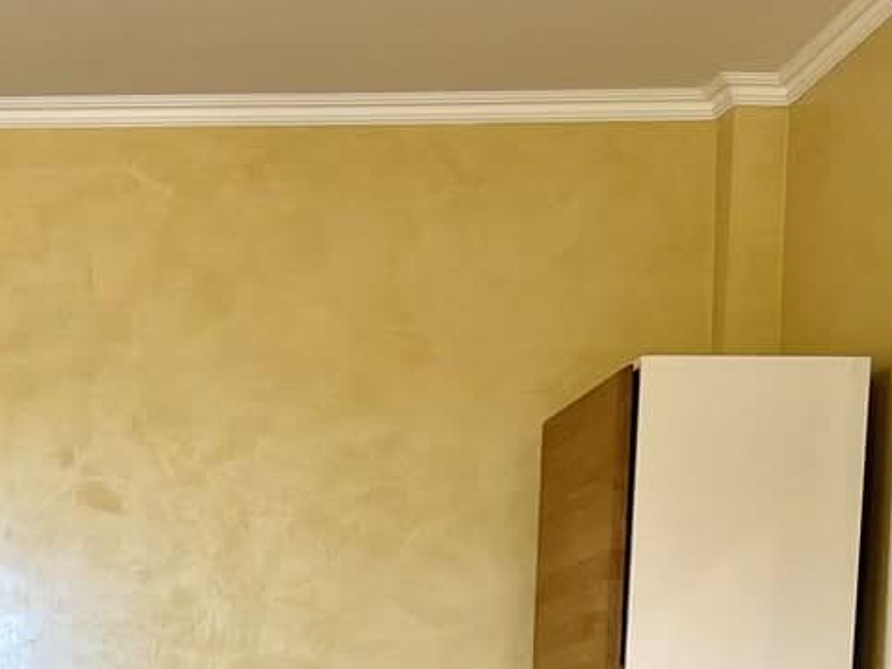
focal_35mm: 104
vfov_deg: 12.8
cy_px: 1234
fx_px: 2680
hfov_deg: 18.2
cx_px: -106
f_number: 1.5
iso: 80
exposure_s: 1/100
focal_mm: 5.7
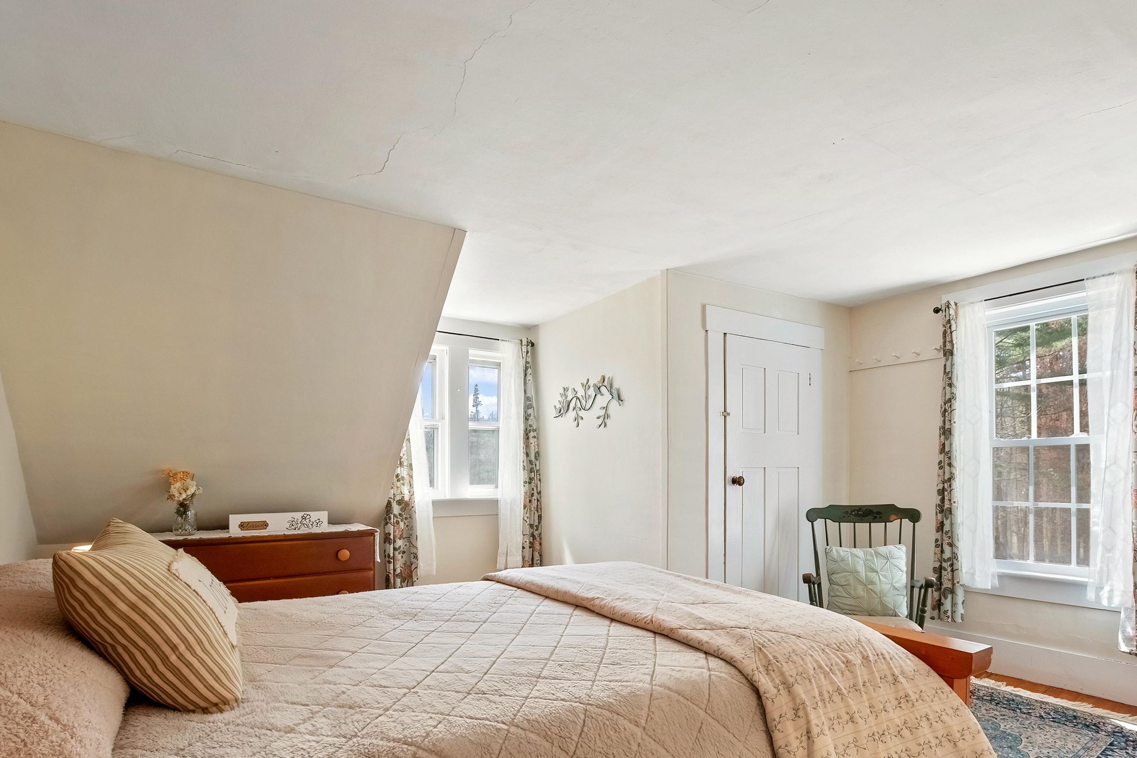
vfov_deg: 67.3
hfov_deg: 89.9
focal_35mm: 18
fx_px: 568
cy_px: 400
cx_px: 595
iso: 400
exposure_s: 1/15
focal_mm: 10
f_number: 9
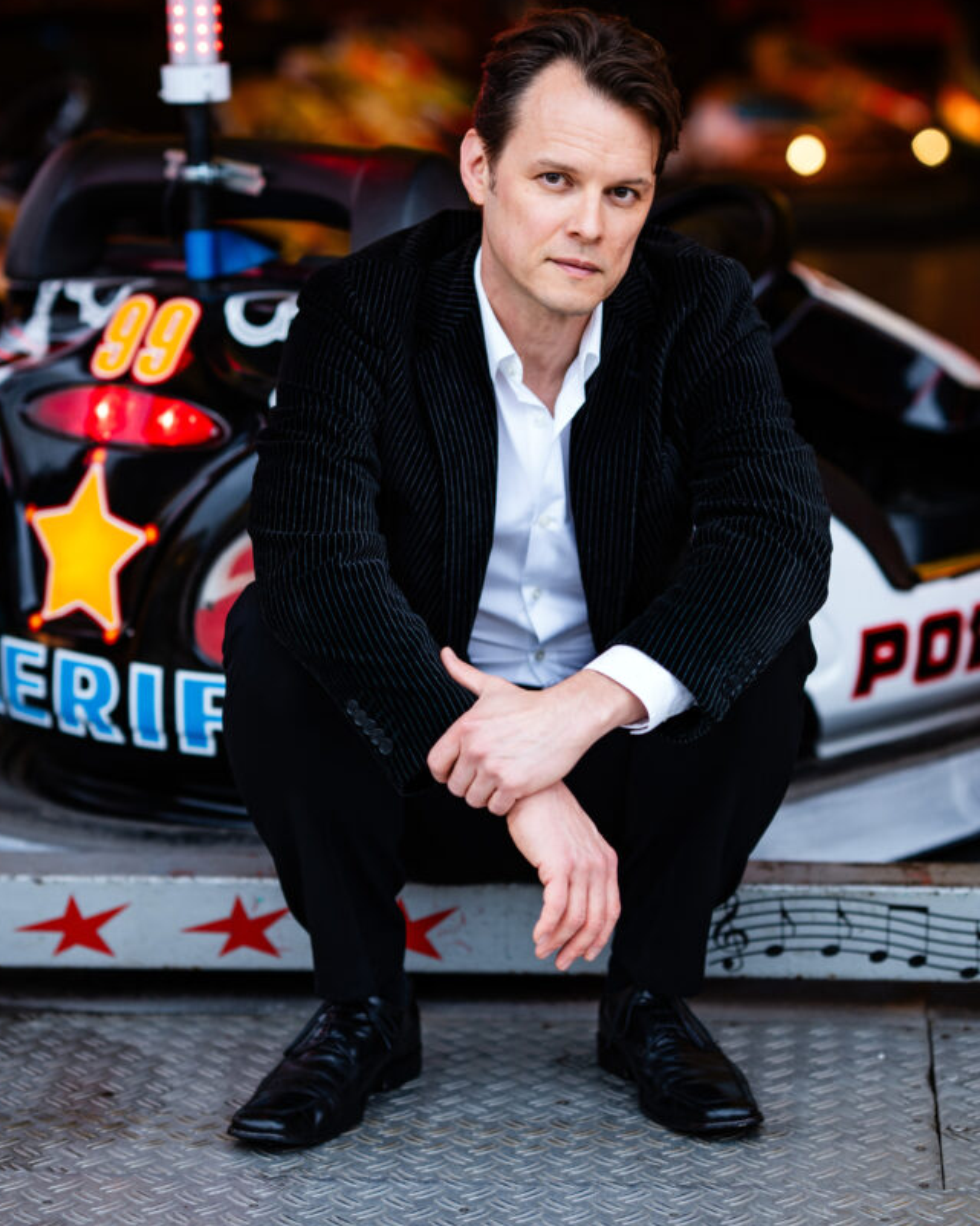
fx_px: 3697
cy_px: 479
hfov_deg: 15.1
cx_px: 475
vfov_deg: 18.8
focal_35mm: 102
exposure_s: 1/500
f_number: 1.8
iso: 160
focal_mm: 85
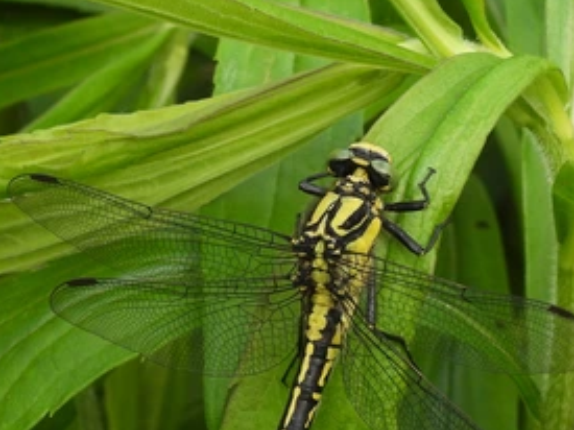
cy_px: 369
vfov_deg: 6.7
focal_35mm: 221
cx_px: 305
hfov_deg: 9.0
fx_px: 3663
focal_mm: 17
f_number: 5
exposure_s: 1/160
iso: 100
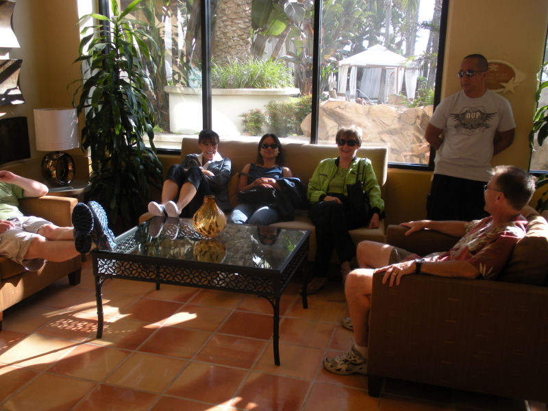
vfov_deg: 39.7
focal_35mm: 36
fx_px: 570
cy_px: 206
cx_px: 274
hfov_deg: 51.4
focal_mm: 6.3
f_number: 3.5
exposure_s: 1/69.7
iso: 64
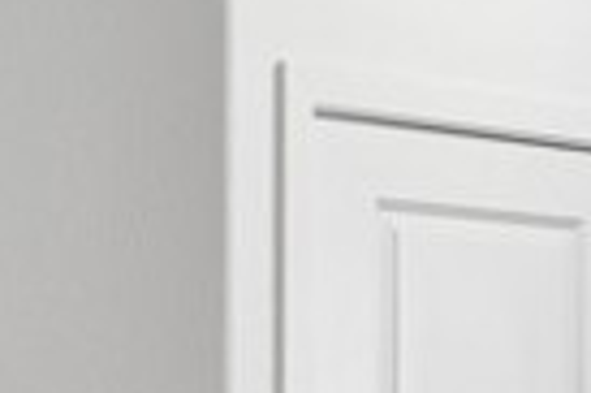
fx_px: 2951
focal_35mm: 180
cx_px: 604
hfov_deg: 11.3
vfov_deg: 7.5
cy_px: 544
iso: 400
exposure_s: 1/13
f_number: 8
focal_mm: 24
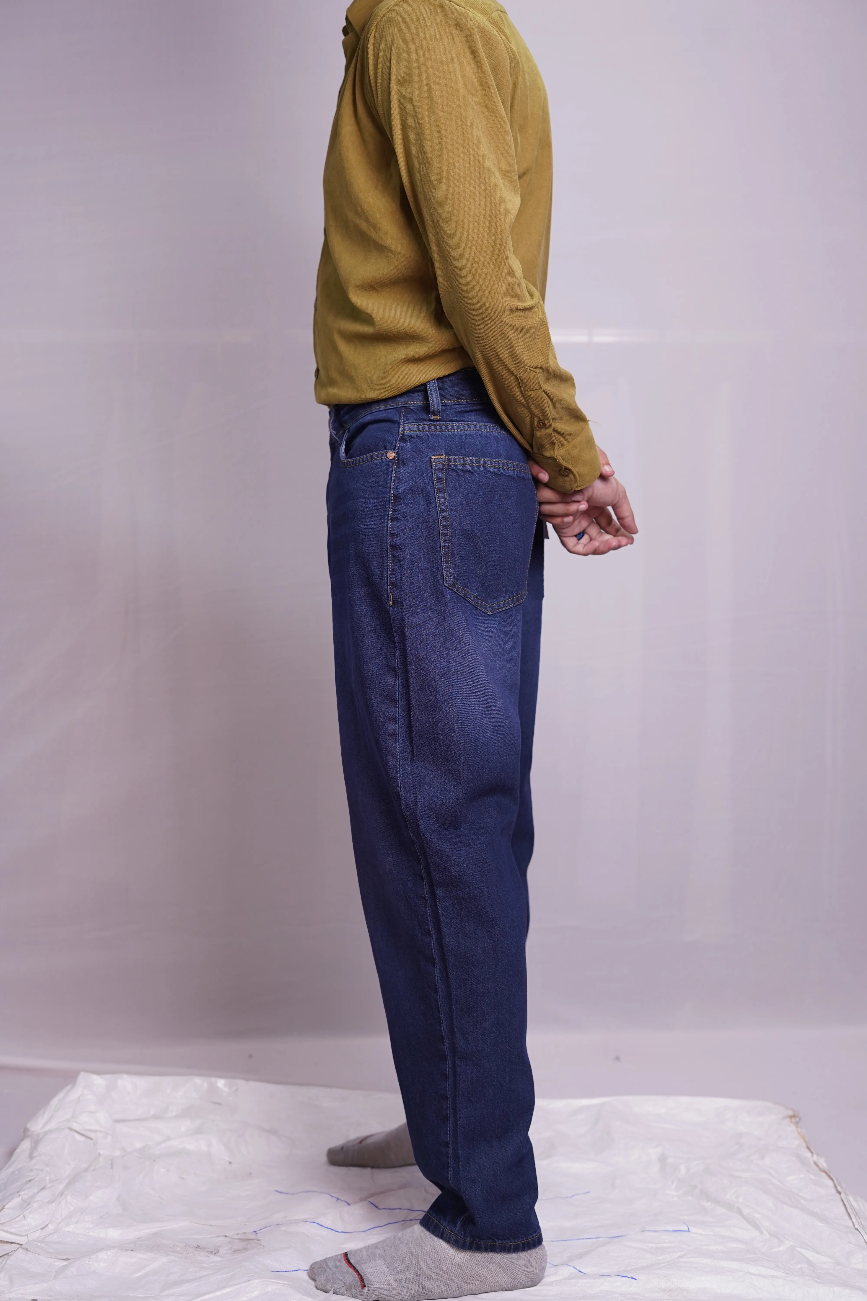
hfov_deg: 27.0
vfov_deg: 39.6
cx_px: 434
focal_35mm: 50
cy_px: 650
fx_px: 1806
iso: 640
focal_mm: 50
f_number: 3.5
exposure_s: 1/100
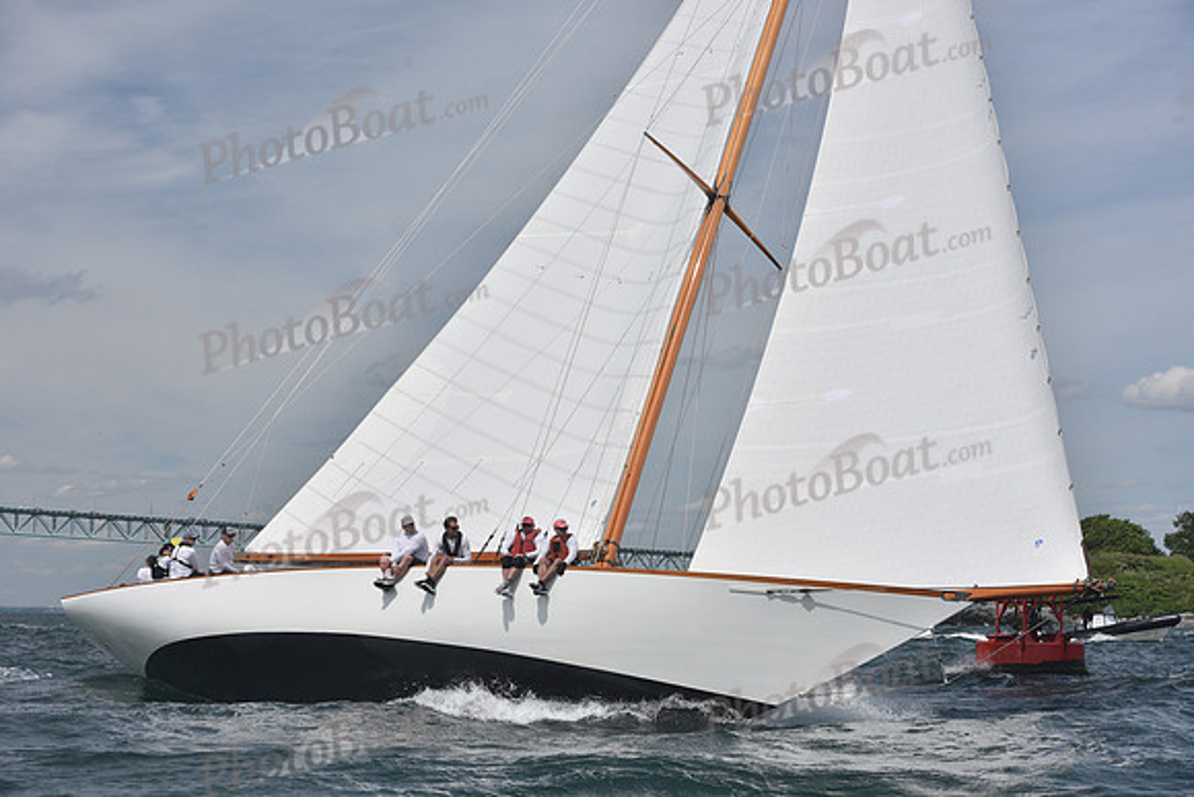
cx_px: 597
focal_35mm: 70
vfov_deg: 19.5
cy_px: 398
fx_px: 2322
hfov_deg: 28.8
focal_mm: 70
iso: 320
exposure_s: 1/800
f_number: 9
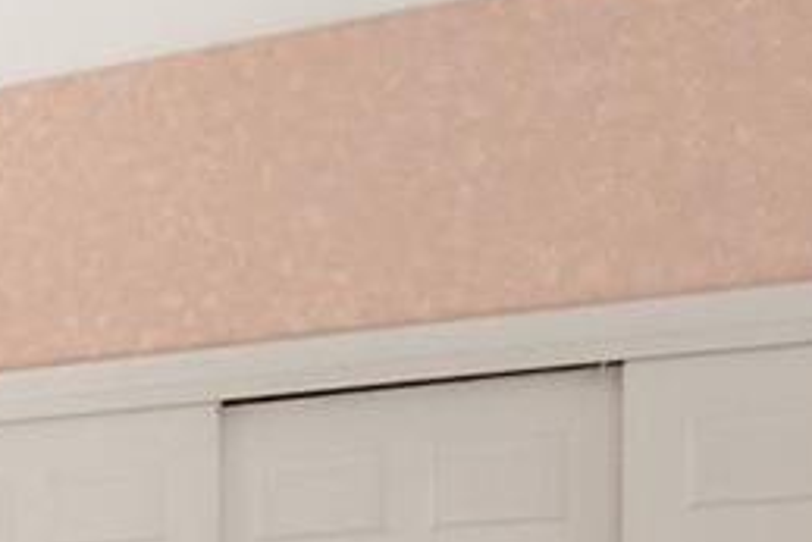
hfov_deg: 15.9
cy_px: 833
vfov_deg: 11.8
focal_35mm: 111
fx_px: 2505
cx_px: -599
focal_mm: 9
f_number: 10
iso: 640
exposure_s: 1/4
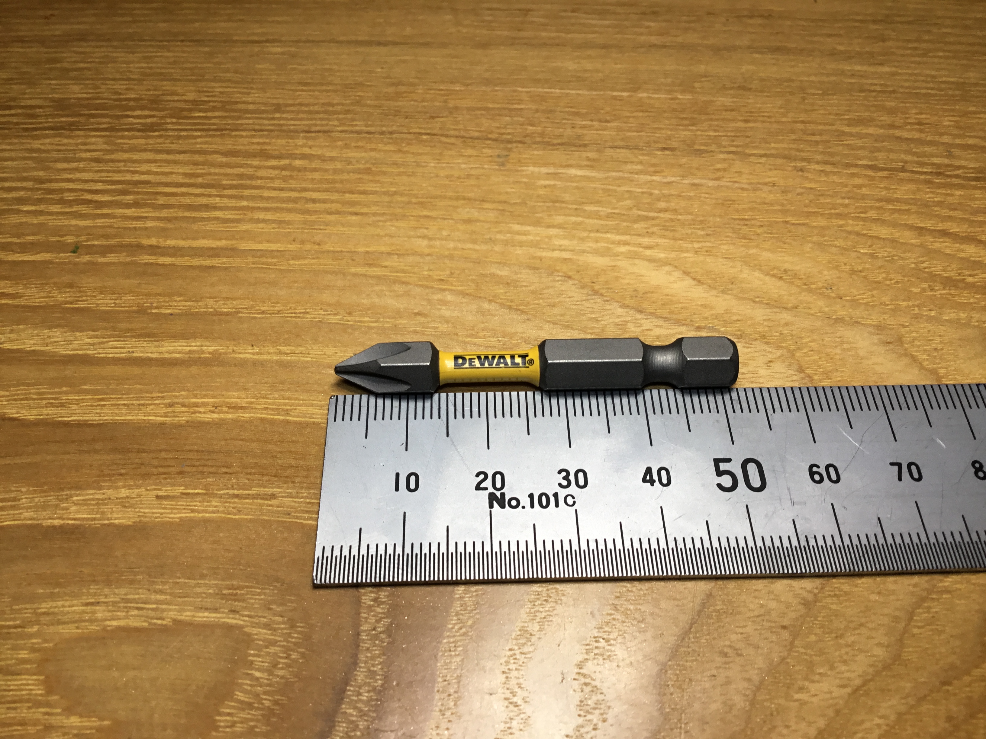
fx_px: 883
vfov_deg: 45.4
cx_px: 493
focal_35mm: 31
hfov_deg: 58.4
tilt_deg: -53.3
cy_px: 370
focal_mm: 3.3
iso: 25
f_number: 2.4
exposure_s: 1/115
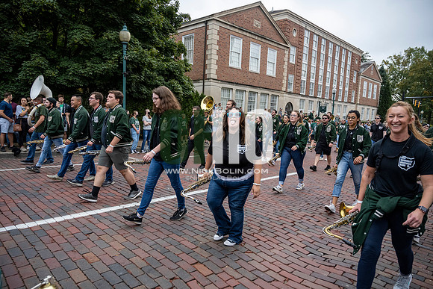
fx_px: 289
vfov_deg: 53.2
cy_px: 144
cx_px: 216
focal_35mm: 24
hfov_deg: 73.7
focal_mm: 24
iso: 1000
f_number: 4
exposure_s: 1/1600
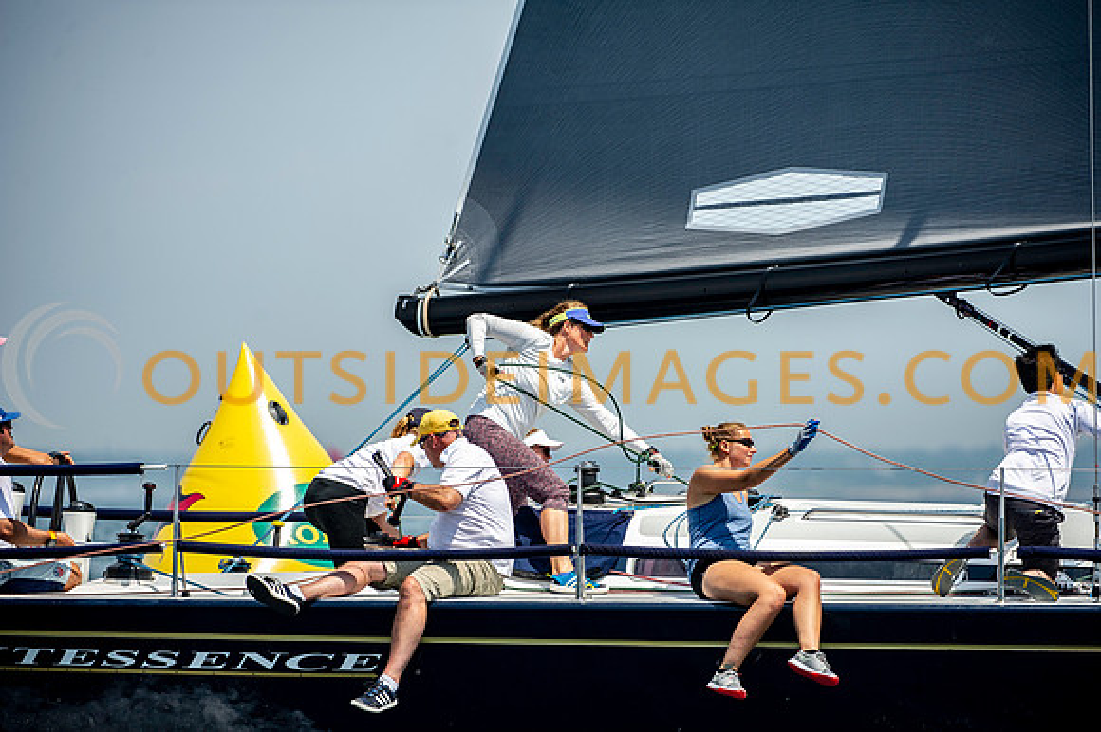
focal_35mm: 280
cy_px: 366
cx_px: 550
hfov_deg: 7.4
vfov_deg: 4.9
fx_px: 8558
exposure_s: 1/2500
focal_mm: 280
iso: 400
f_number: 5.6
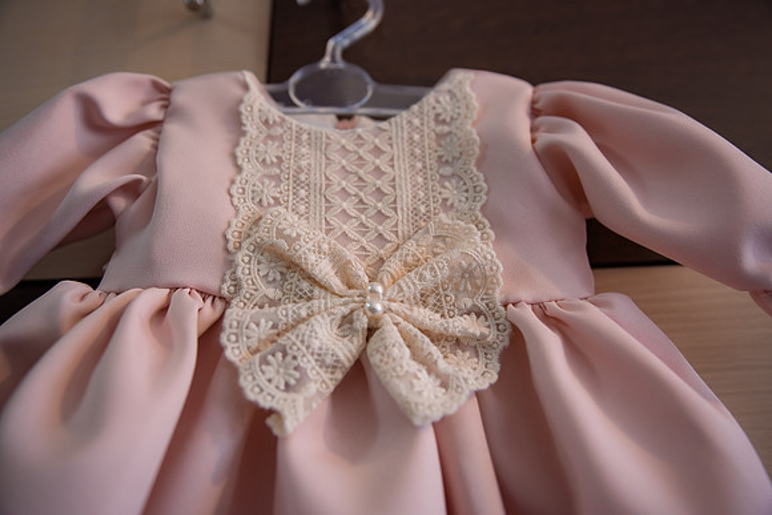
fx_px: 665
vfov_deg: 42.3
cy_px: 258
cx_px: 386
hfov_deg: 60.3
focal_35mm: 31
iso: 1250
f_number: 2.8
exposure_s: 1/250
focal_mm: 31
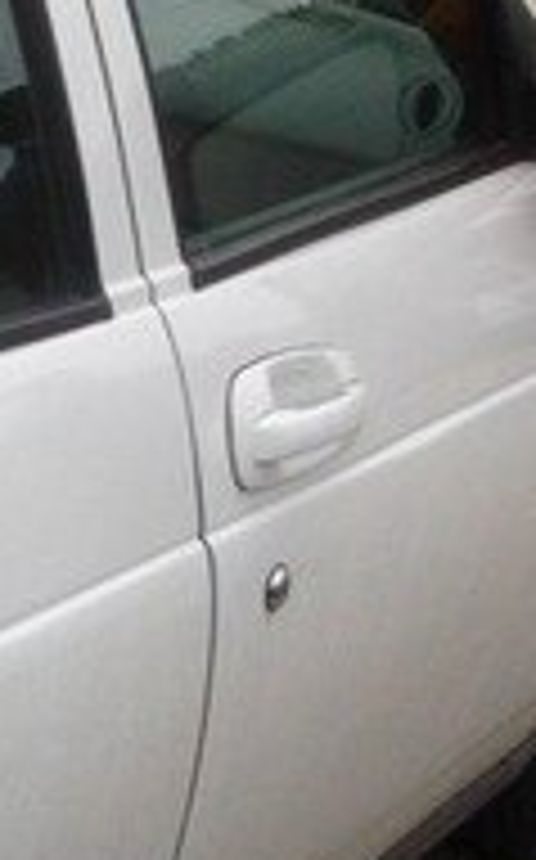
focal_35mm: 121
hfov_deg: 9.9
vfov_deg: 17.1
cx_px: -608
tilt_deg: -30.1
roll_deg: -7.2
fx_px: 2834
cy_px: 736
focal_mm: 4.12
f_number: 2.4
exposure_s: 1/345
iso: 50
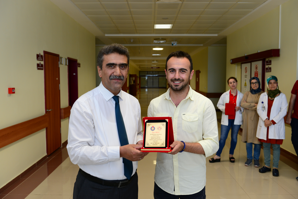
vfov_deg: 41.1
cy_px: 100
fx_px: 265
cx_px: 149
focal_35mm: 32
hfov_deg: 58.7
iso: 800
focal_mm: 32
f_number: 4.5
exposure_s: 1/80
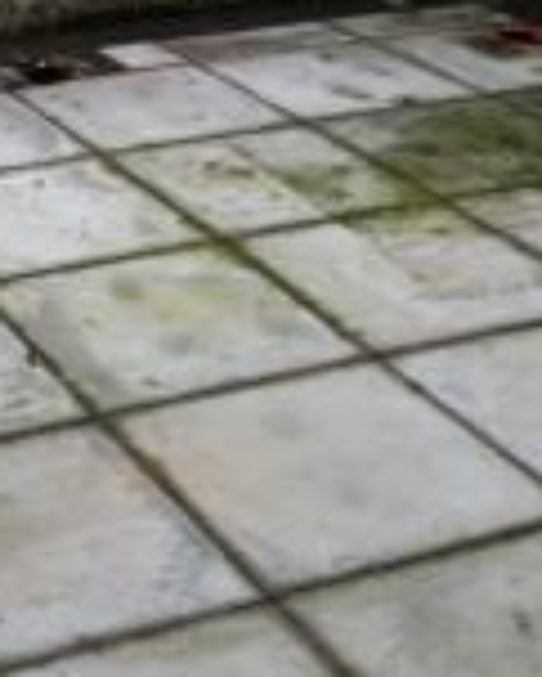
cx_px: -9
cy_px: -155
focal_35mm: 99
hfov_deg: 15.3
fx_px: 1983
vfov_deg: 18.3
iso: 50
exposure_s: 1/377
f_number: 2.4
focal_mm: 4.28
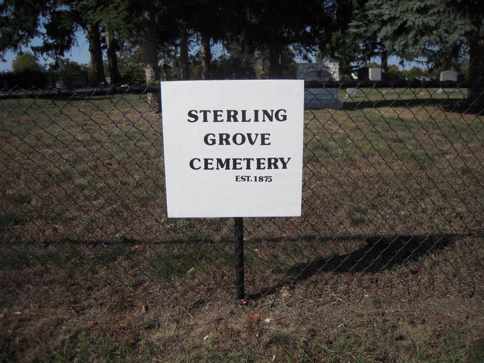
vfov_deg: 49.7
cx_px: 242
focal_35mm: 28
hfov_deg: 63.4
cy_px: 182
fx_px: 391
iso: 100
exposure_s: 1/640
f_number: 5.4
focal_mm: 5
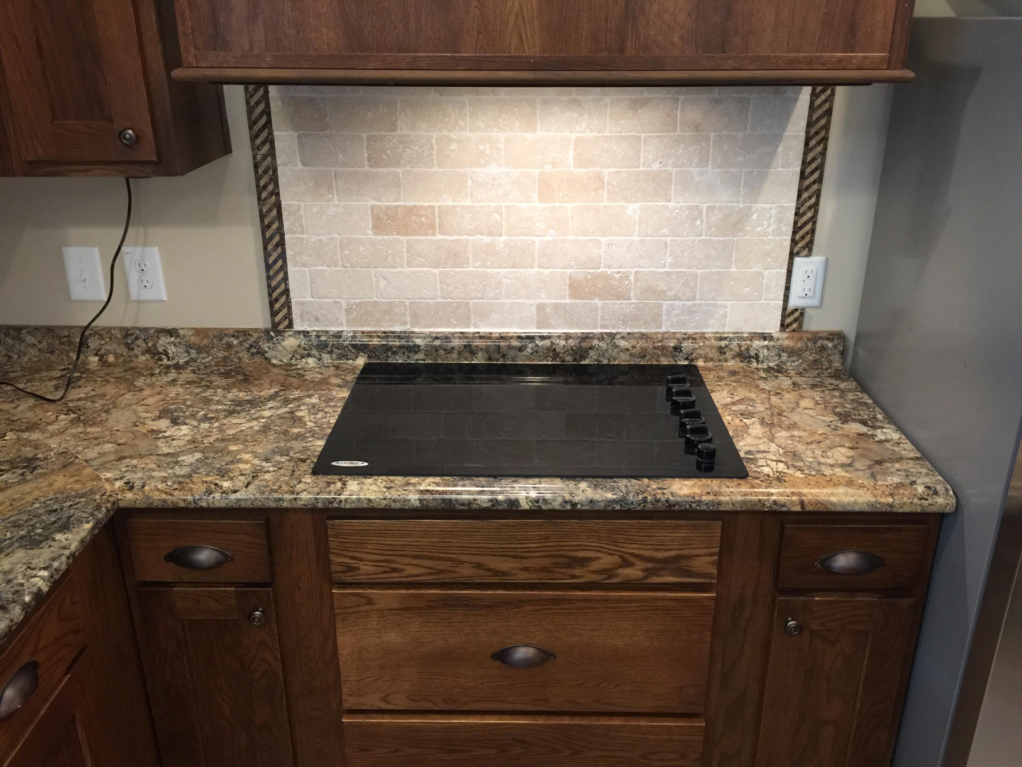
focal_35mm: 29
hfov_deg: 61.7
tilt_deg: -23.5
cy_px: 384
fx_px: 856
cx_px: 511
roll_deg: +0.5
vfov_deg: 48.2
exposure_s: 1/15
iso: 100
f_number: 2.2
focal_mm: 4.15
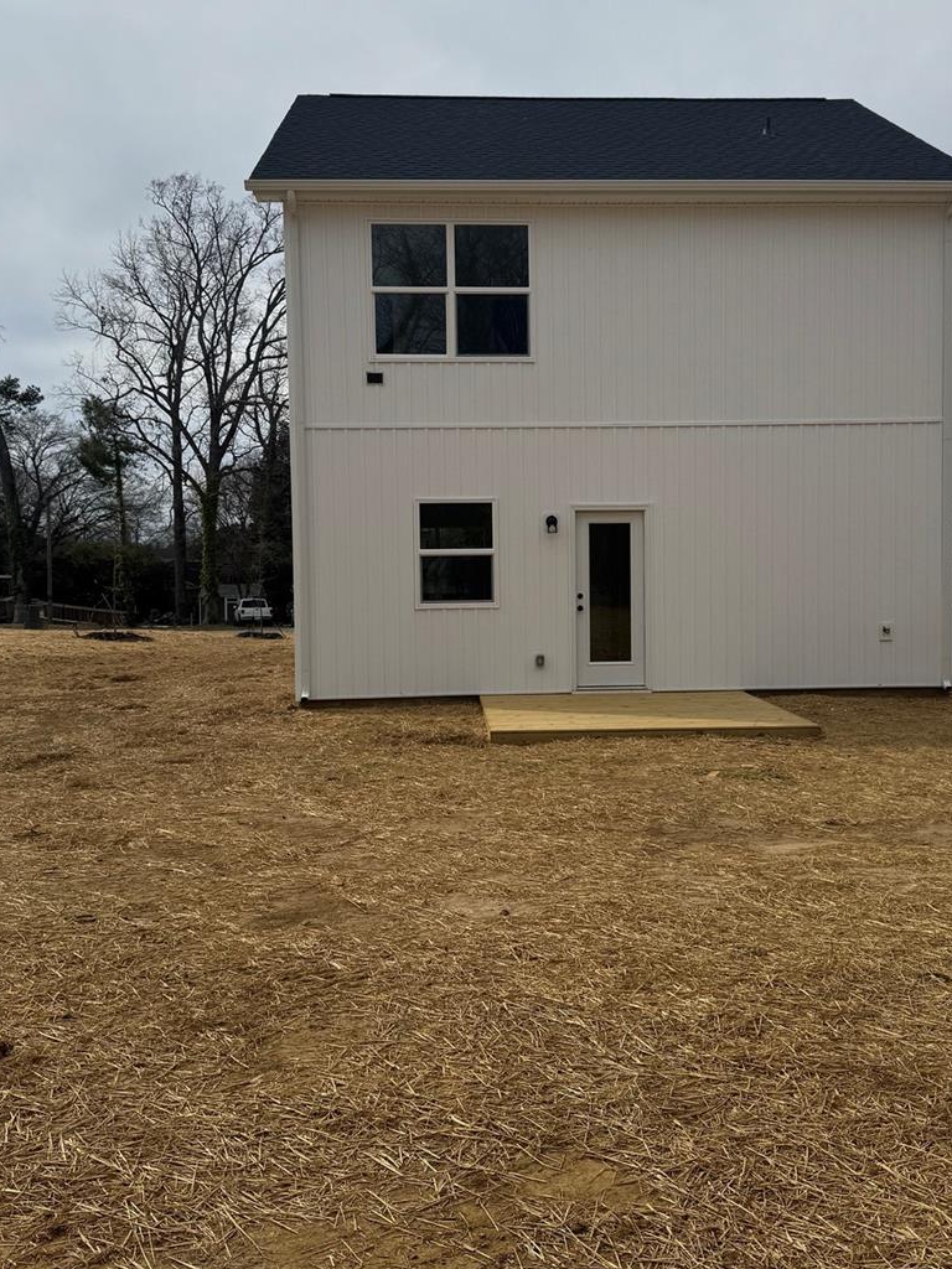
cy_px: 605
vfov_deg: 51.3
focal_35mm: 36
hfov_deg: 39.6
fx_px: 1320
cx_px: 539
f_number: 1.78
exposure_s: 1/10417
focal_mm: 6.76
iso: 80
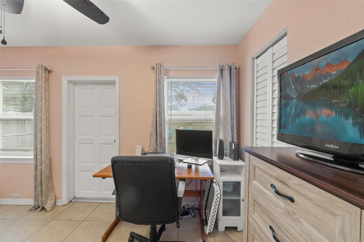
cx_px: 182
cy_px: 121
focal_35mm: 15
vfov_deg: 77.3
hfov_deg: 100.4
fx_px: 152
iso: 400
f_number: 8
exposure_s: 1/5
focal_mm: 10
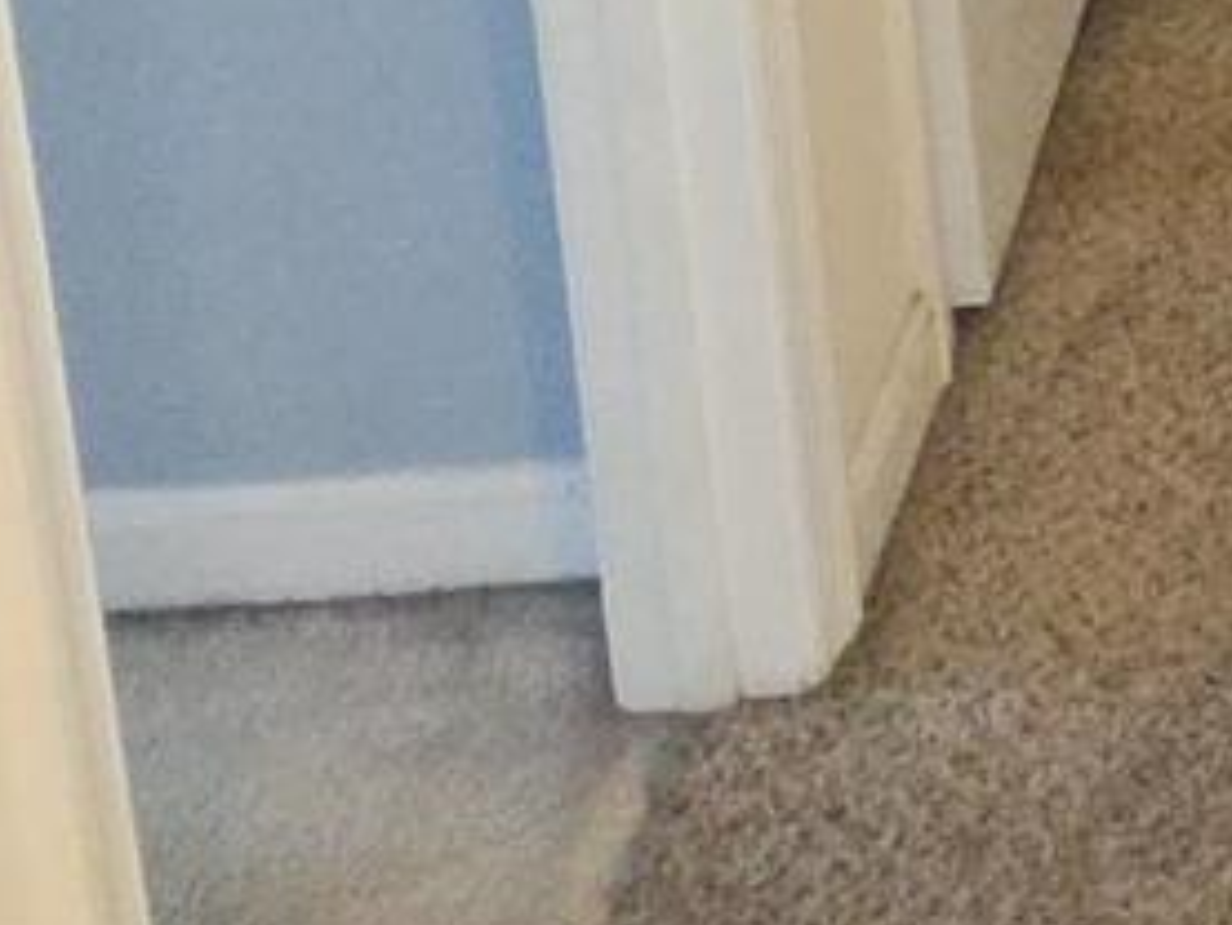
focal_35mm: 96
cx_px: 2126
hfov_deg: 17.2
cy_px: -1254
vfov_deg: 12.4
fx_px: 3418
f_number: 1.9
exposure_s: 1/60
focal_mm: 2.2
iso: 320
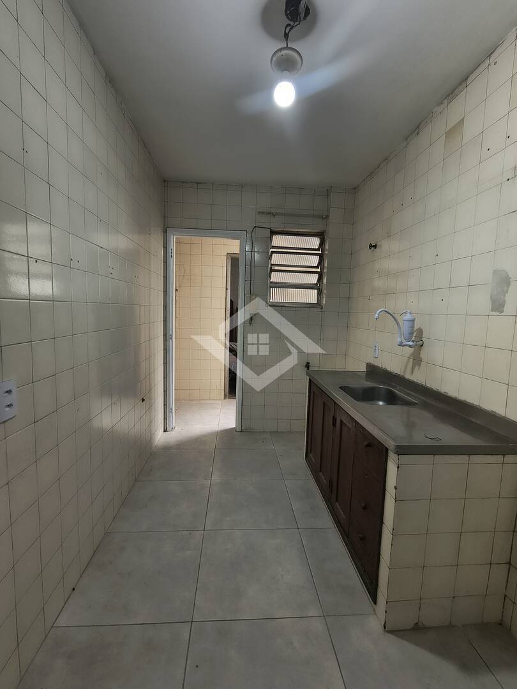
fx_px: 239
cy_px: 344
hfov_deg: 94.5
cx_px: 258
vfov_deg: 110.5
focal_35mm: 12
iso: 326
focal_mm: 2.13
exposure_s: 1/60
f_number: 2.2
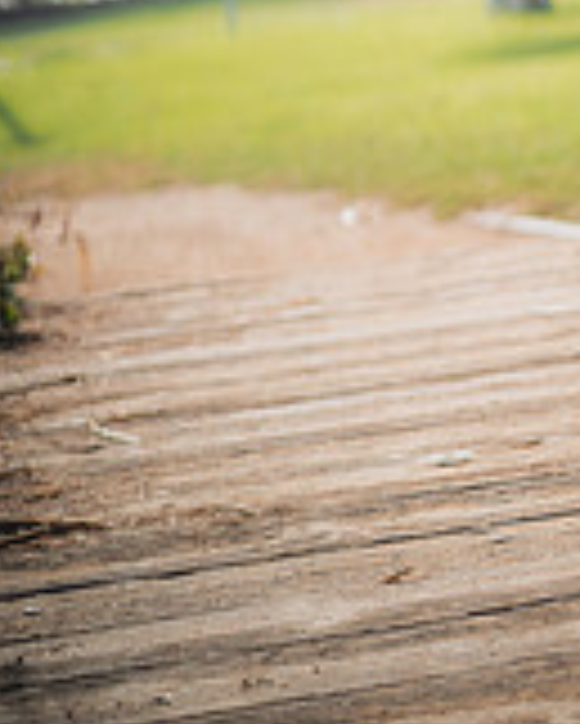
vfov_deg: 14.3
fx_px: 2808
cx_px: 616
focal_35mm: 131
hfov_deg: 11.6
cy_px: -135
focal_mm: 50
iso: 250
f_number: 1.4
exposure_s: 1/4000
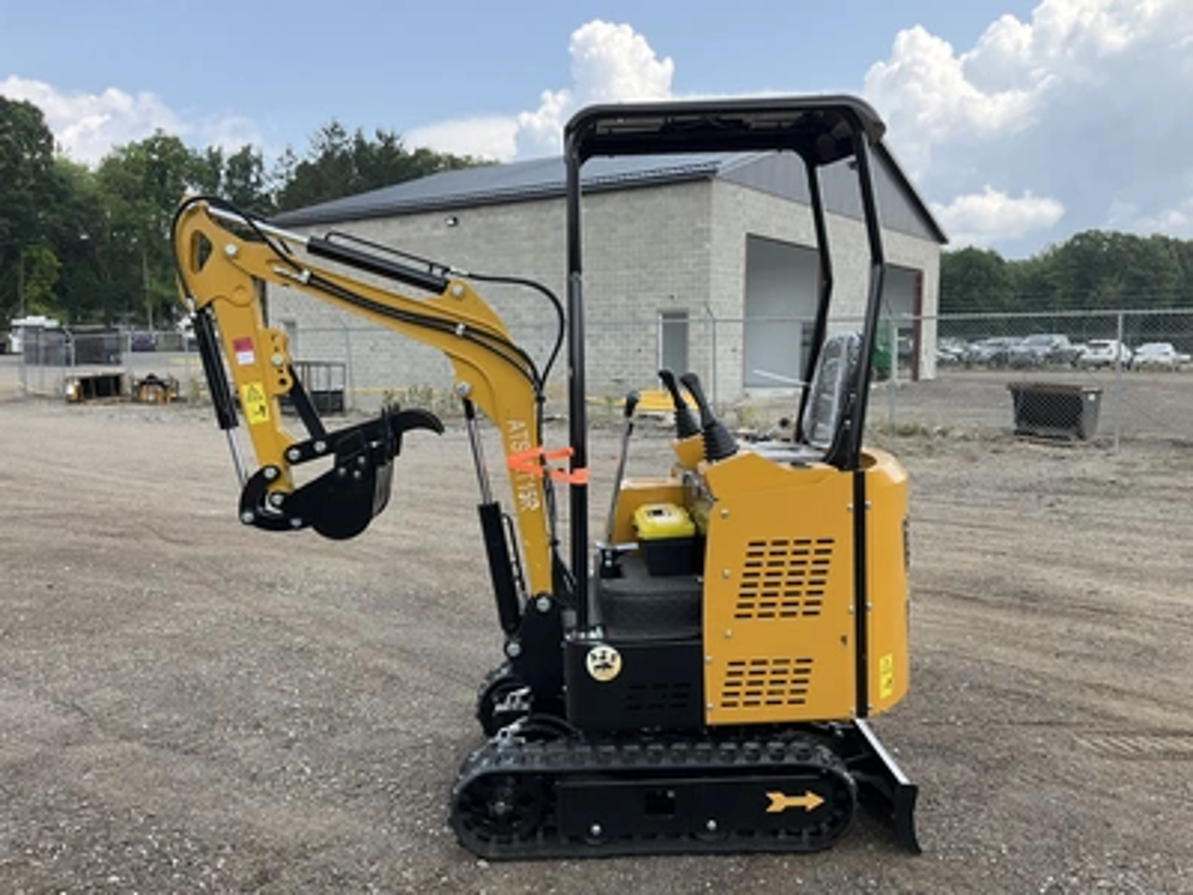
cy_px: 448
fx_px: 999
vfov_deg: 48.2
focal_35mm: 29
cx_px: 596
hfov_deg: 61.7
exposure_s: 1/509
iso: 25
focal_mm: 3
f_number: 1.8
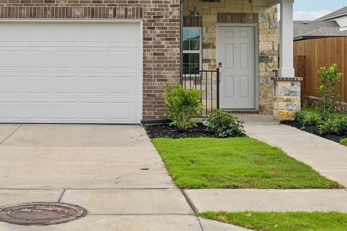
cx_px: 89
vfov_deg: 20.1
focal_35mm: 66
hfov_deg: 30.0
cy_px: 16
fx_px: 636
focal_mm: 30
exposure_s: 1/800
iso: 400
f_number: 8
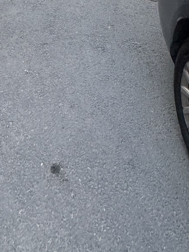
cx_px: 96
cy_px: -113
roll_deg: -2.6
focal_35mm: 48
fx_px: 349
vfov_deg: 28.3
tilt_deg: -7.1
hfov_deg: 30.3
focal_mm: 2.22
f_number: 2.2
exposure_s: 1/120
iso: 40
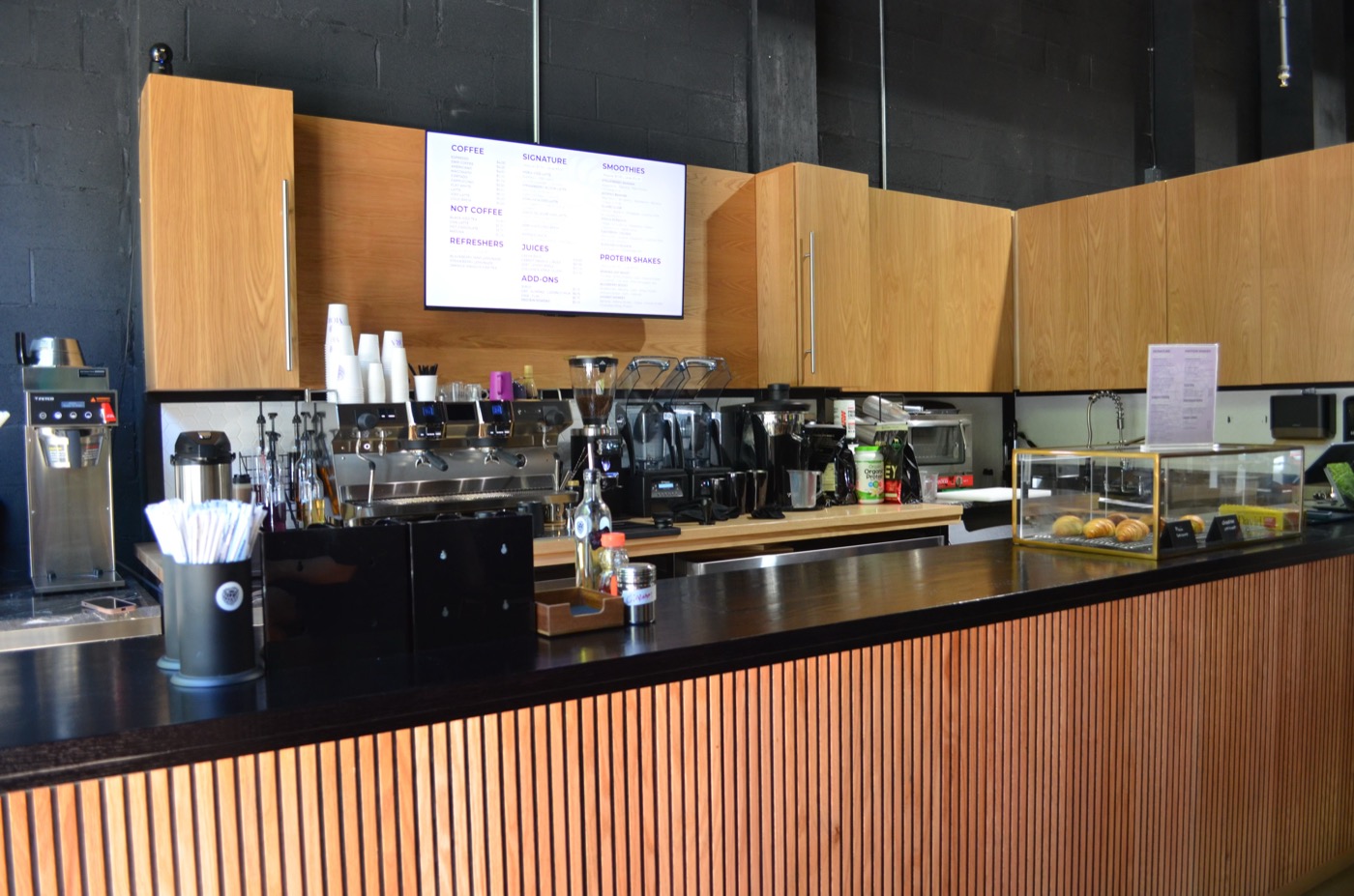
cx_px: 677
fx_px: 1013
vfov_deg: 47.7
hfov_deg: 67.5
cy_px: 448
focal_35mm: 27
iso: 720
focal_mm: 18
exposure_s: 1/60
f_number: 4
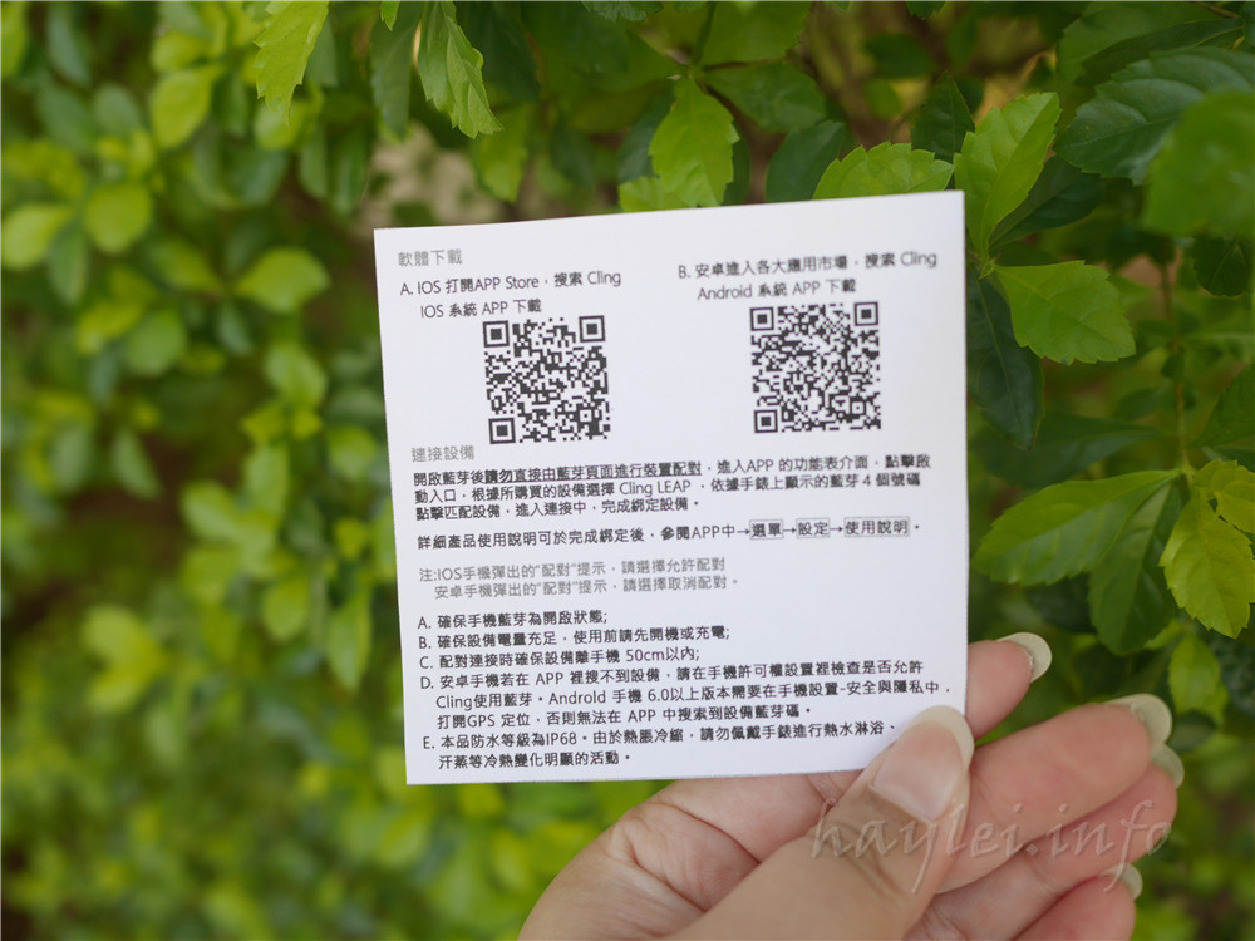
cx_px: 628
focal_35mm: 30
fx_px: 1088
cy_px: 470
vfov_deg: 46.8
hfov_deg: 60.0
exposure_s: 1/160
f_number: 2.2
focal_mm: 15
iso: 200
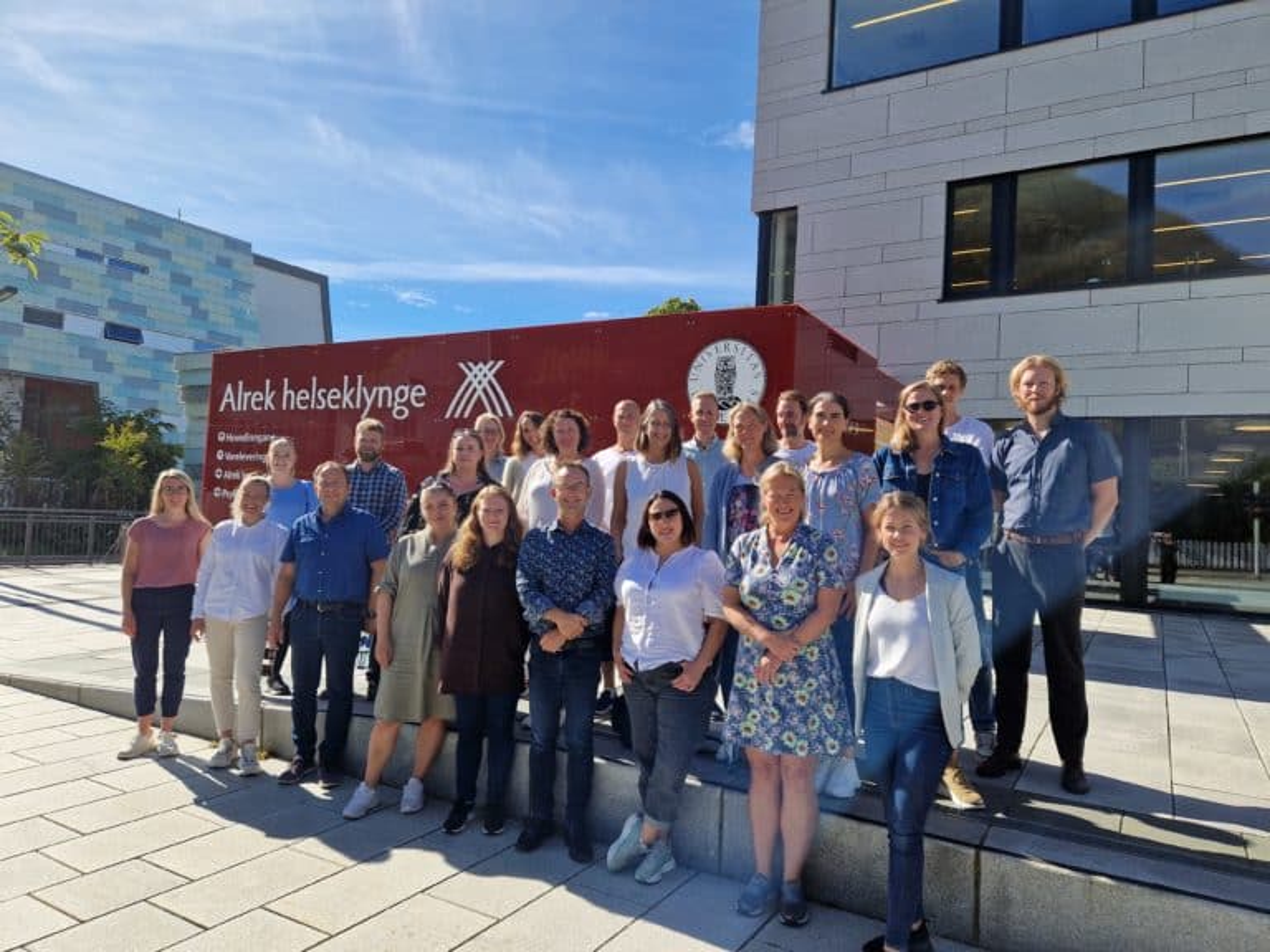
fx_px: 844
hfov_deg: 73.9
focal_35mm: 23
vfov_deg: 58.9
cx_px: 635
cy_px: 476
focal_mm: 5.4
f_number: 1.8
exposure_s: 1/1504
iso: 50
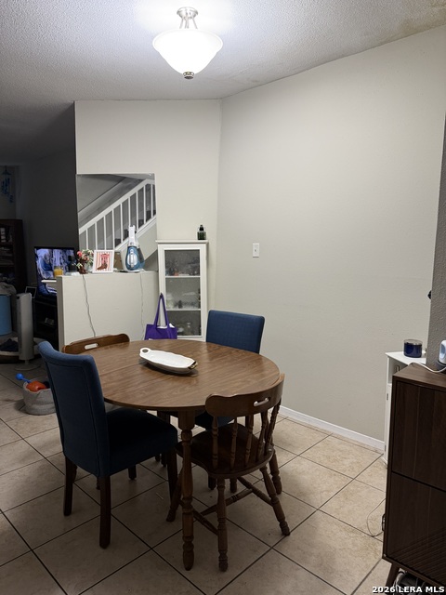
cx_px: 223
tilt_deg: -4.6
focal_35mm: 24
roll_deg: -0.5
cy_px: 298
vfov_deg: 71.6
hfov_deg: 56.8
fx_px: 412
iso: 250
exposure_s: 1/60
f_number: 1.78
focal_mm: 6.76
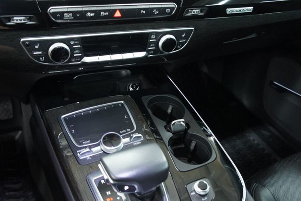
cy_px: 100
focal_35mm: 32
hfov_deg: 59.5
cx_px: 150
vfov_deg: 41.7
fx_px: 263
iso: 1600
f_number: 4
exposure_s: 1/15
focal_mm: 21
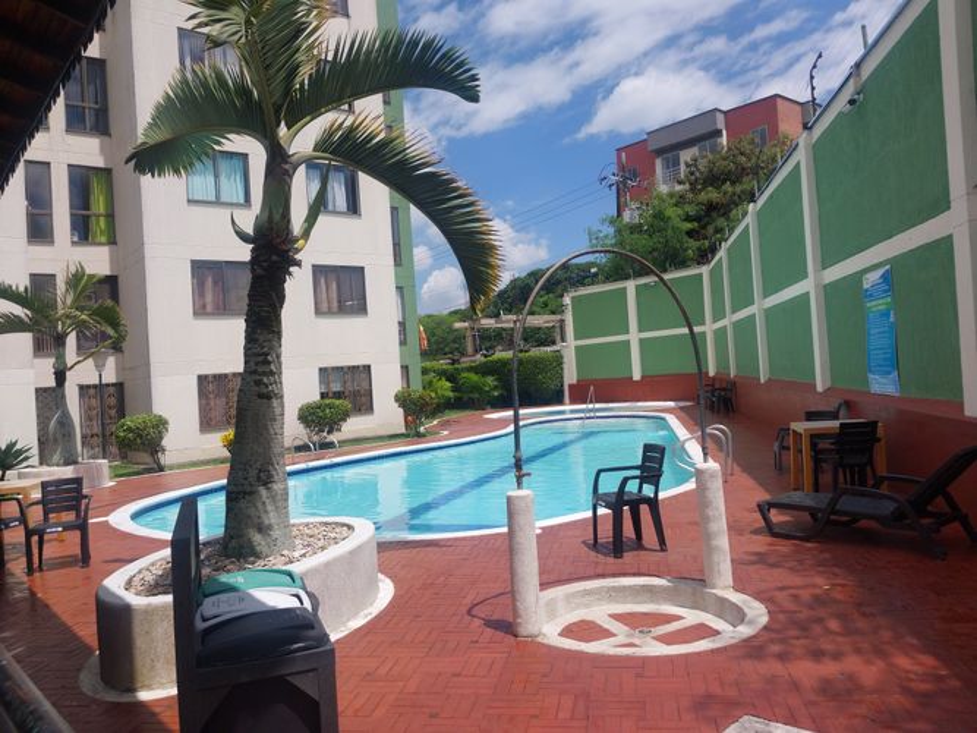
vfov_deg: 46.8
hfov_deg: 60.0
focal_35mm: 30
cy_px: 366
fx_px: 847
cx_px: 488
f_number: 1.8
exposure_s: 1/1326
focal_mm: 4.6
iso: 20
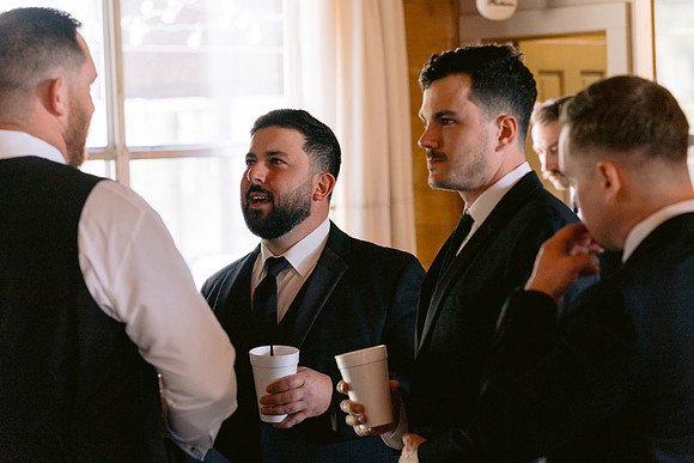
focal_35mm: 152
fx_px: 2931
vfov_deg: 9.0
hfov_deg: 13.5
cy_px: 232
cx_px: 347
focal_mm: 152
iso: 640
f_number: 6.3
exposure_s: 1/50
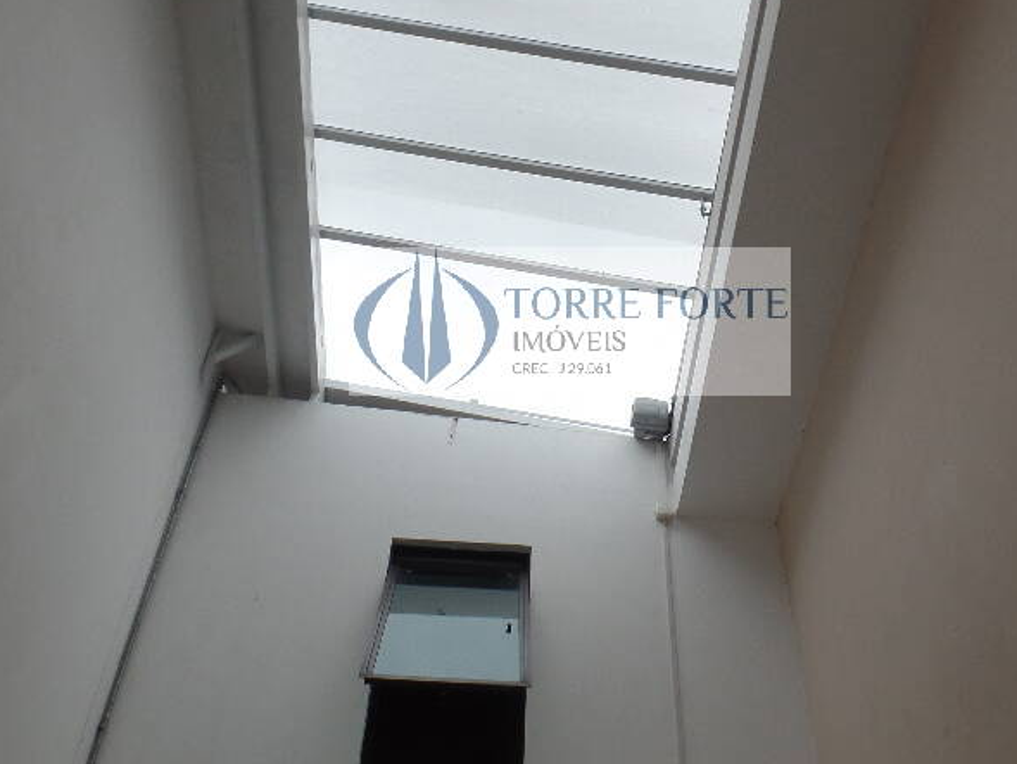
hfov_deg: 46.7
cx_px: 570
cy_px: 322
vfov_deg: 35.9
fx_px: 1175
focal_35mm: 40
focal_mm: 4.1
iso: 80
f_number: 3.5
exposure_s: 1/350
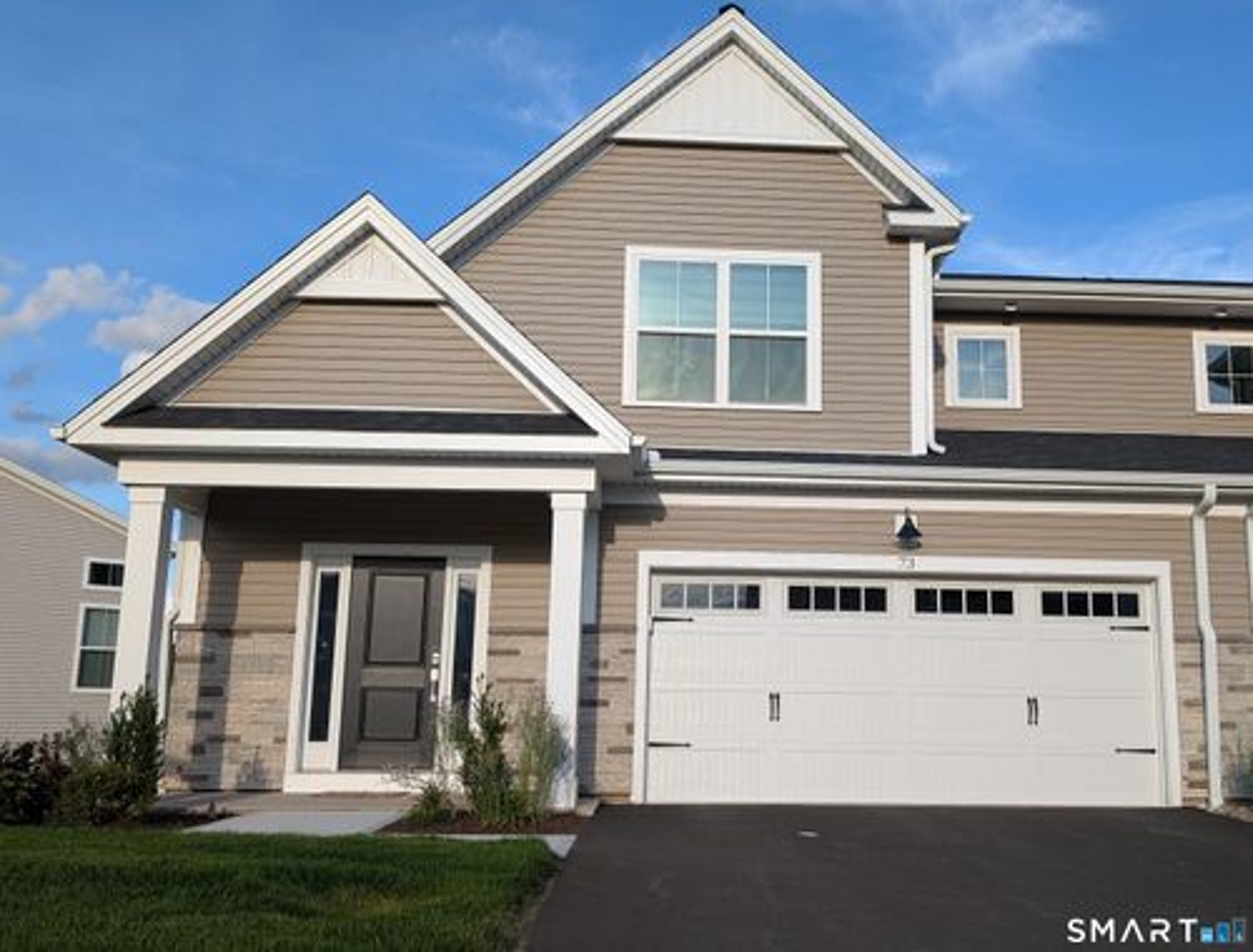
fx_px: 873
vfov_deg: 57.2
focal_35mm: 24
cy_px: 476
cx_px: 626
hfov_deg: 71.3
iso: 21
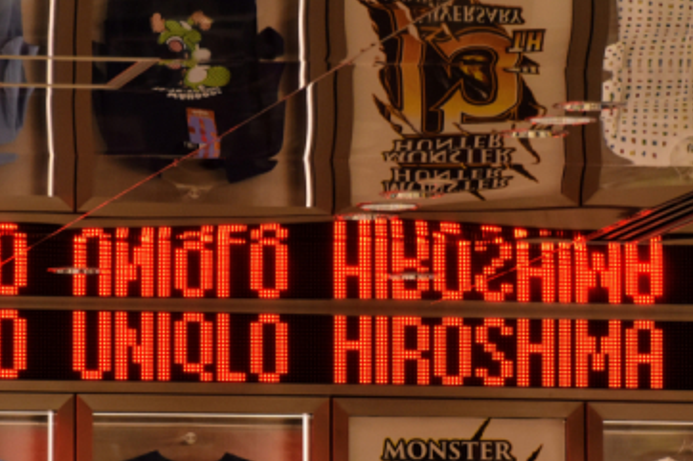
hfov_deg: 4.3
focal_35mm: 480
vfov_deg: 2.9
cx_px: 268
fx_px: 9237
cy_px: 274
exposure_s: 1/320
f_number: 6
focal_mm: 145
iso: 400
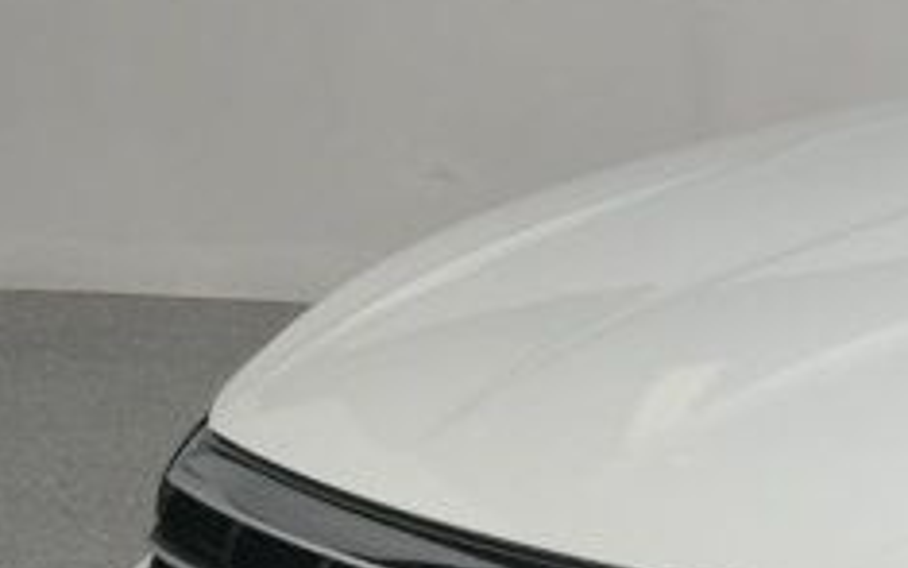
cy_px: 549
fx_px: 4950
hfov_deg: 9.7
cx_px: 1901
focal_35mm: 200
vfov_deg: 6.5
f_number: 14
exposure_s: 1/160
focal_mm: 30
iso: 100
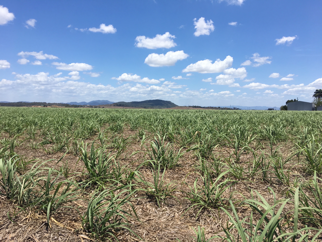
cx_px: 161
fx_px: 270
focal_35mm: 29
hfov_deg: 61.7
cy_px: 121
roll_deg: -0.2
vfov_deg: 48.2
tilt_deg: -1.4
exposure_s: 1/2481
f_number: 2.2
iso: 25
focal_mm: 4.15
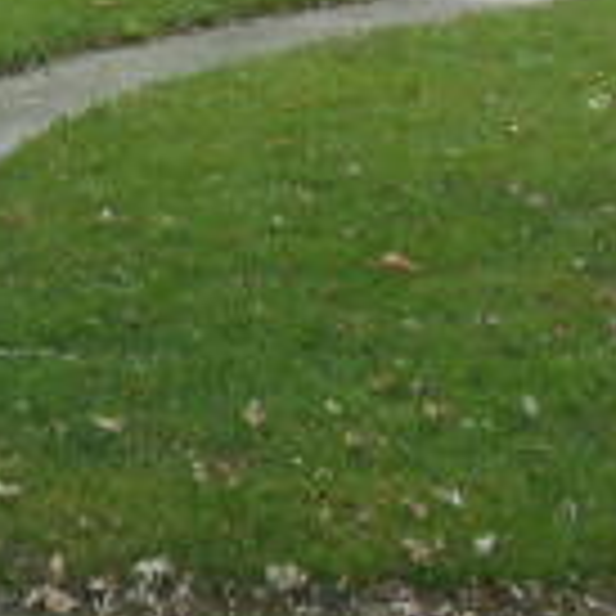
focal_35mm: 103
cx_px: 193
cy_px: -360
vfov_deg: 15.4
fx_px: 2074
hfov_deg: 16.8
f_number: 3.7
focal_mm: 4.5
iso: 80
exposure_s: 1/160
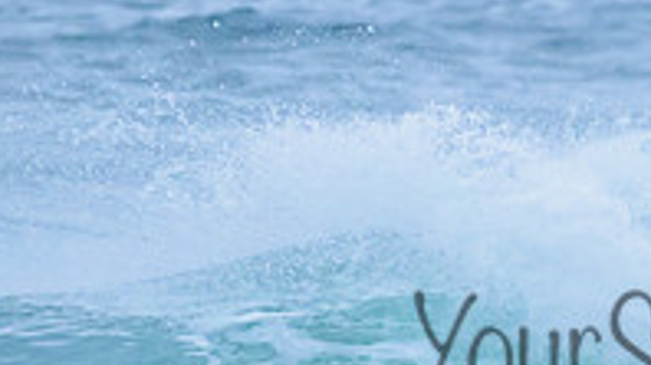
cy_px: 171
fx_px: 32443
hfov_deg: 1.1
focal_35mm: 1881
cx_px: 692
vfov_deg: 0.6
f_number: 5.6
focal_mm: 500
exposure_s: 1/2000
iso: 2500
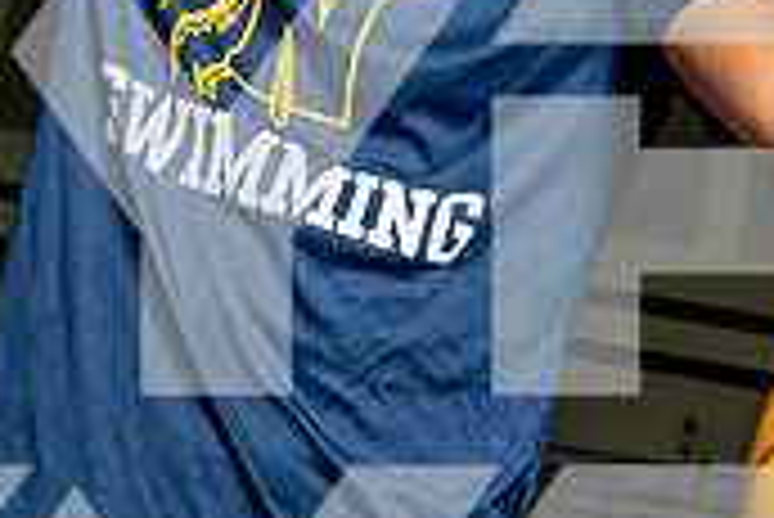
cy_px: 160
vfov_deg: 11.9
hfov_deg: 17.8
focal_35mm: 115
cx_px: 405
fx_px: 2475
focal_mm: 33
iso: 100
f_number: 4.5
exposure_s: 1/250
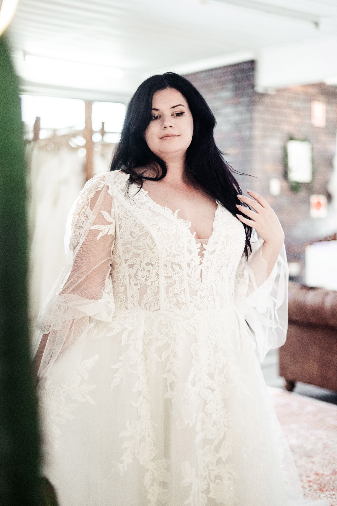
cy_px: 253
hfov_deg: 27.0
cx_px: 168
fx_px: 702
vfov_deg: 39.6
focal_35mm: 50
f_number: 1.8
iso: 560
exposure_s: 1/320
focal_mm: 50
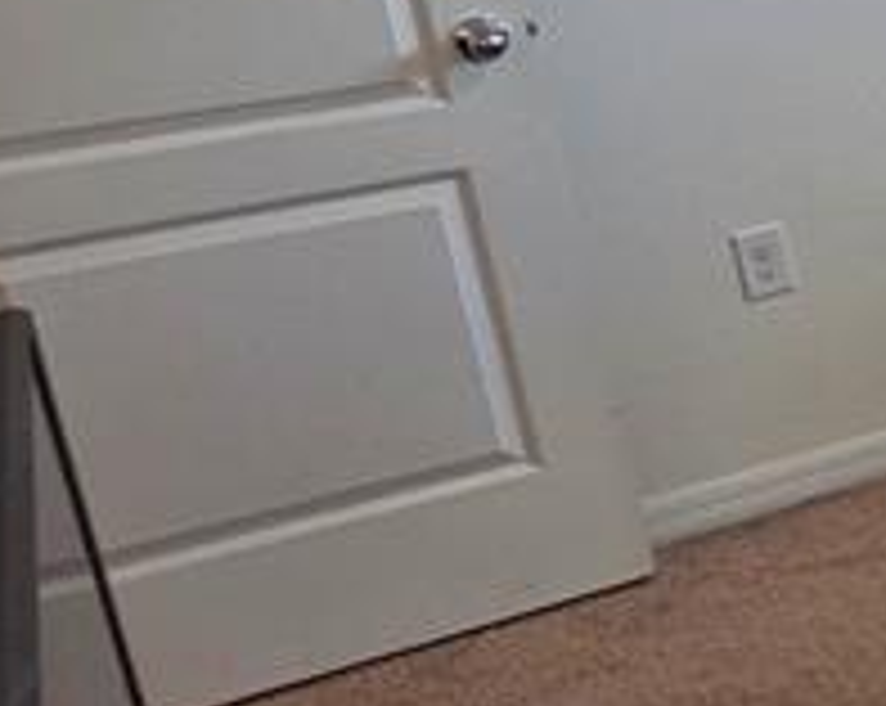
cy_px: 220
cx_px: 1821
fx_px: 1728
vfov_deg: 23.0
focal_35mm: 66
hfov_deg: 18.1
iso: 200
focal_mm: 2.2
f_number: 2.2
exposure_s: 1/120
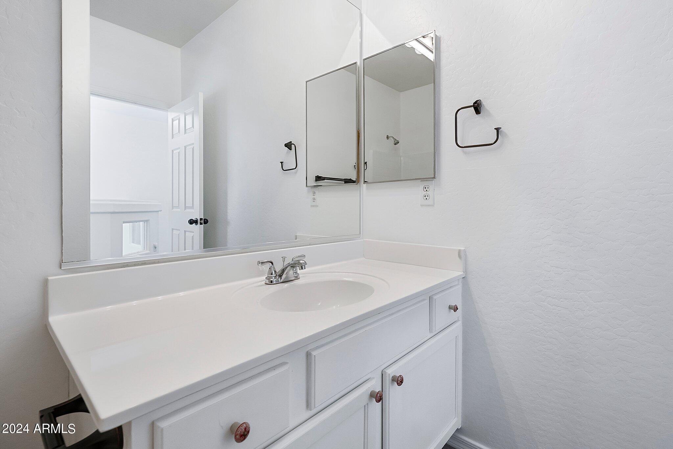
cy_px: 224
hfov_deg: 93.3
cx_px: 336
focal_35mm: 17
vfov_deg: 70.5
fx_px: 318
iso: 2500
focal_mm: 17
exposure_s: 1/30
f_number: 8
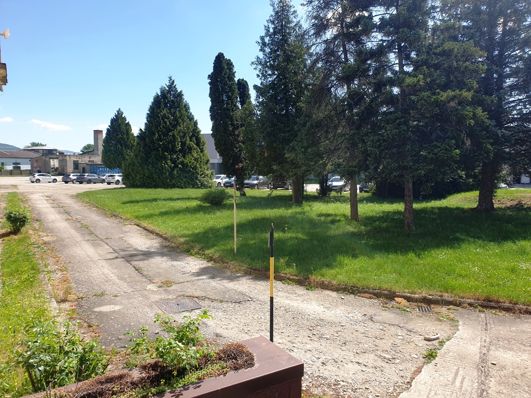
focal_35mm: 26
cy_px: 199
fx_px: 399
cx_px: 266
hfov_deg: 67.3
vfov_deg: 53.1
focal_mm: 4.3
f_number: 2.4
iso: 50
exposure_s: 1/1058
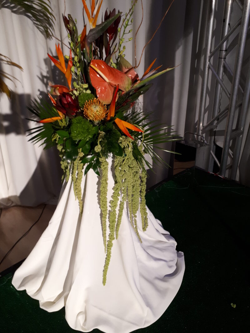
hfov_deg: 51.3
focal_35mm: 27
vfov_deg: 65.3
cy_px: 166
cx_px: 125
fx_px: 260
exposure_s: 1/33
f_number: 1.9
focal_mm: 3.6
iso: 200
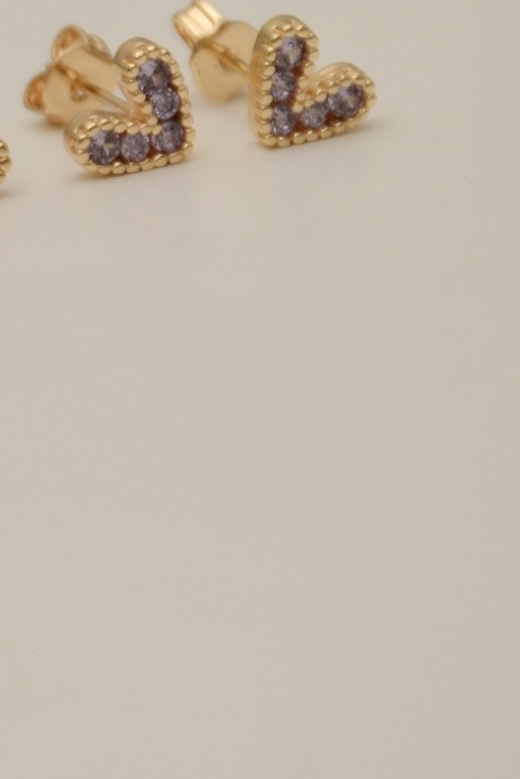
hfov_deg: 3.4
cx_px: -220
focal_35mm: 403
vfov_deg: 5.1
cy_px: 246
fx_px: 8718
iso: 500
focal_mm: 85
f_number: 8
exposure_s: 1/1000
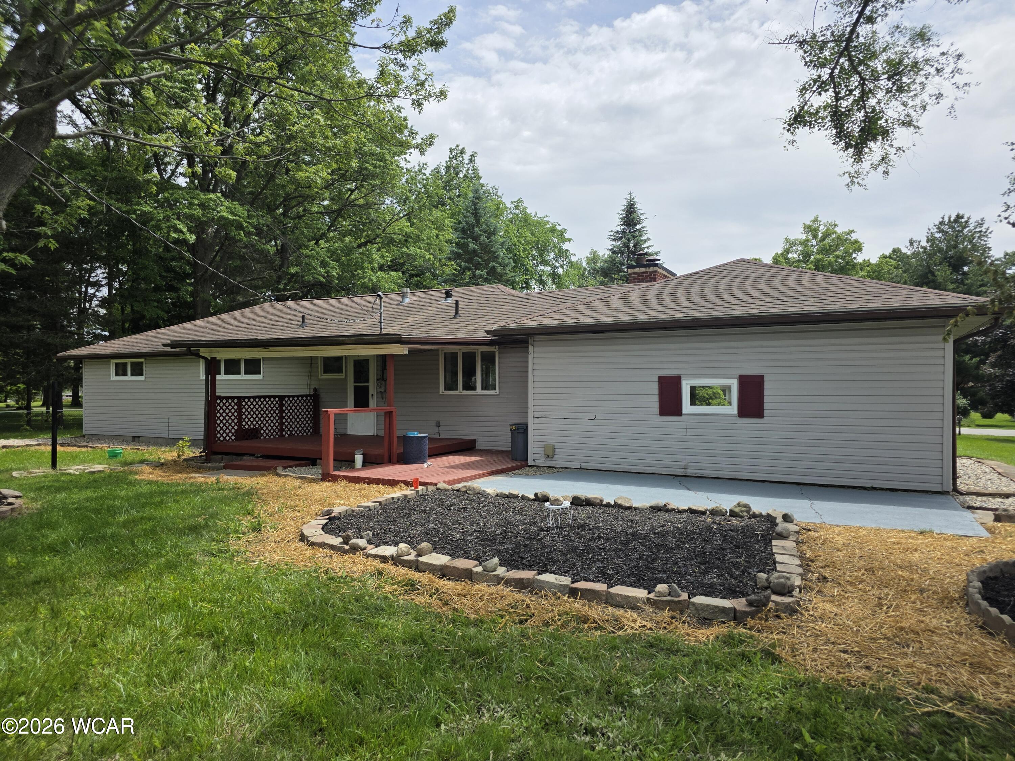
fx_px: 674
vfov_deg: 58.9
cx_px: 508
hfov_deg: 73.9
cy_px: 380
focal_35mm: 23
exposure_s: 1/6355
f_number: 1.7
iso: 80
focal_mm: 6.3
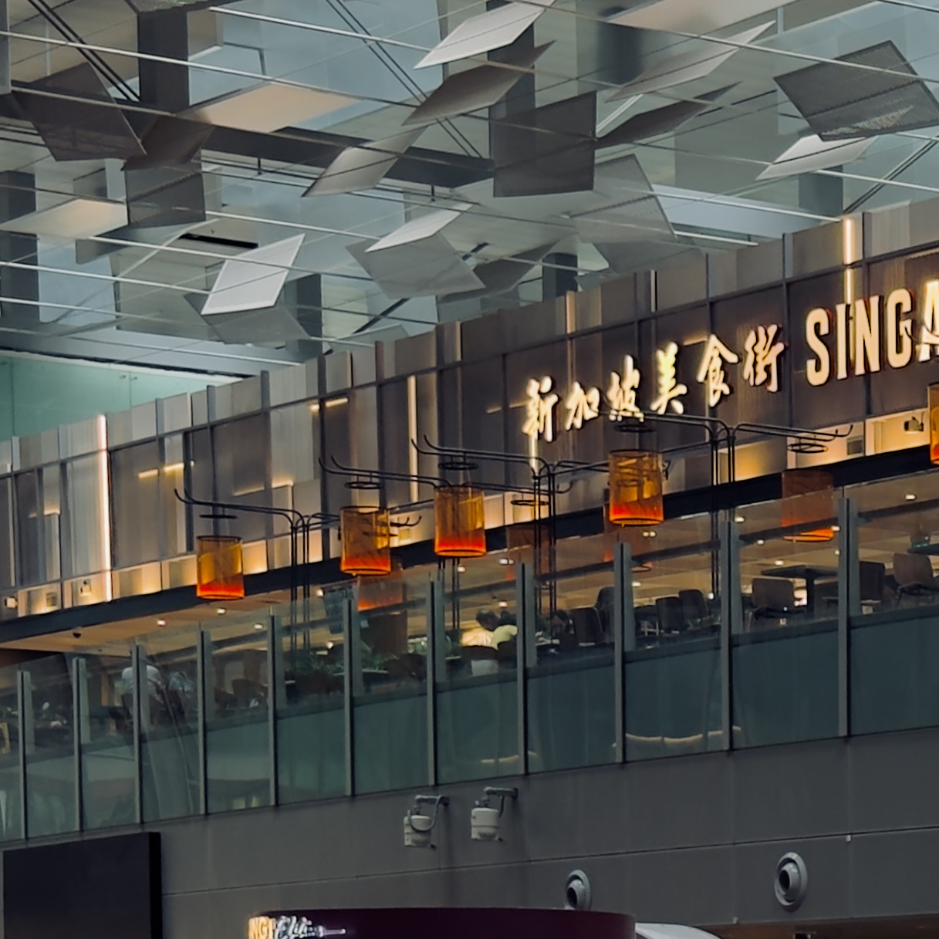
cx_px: 1094
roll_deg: -0.1
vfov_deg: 13.1
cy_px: 560
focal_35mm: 133
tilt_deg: +6.9
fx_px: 4082
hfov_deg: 12.8
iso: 160
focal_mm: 6.76
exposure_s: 1/100
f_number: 1.78
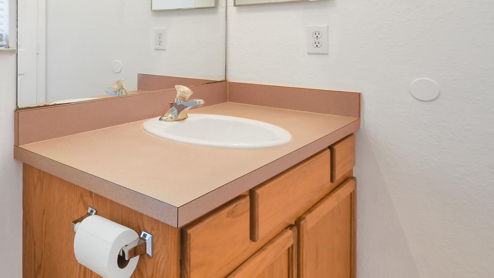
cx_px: 67
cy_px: 41
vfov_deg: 40.4
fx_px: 354
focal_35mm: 27
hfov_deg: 61.1
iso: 200
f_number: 8
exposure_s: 1/10
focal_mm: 7
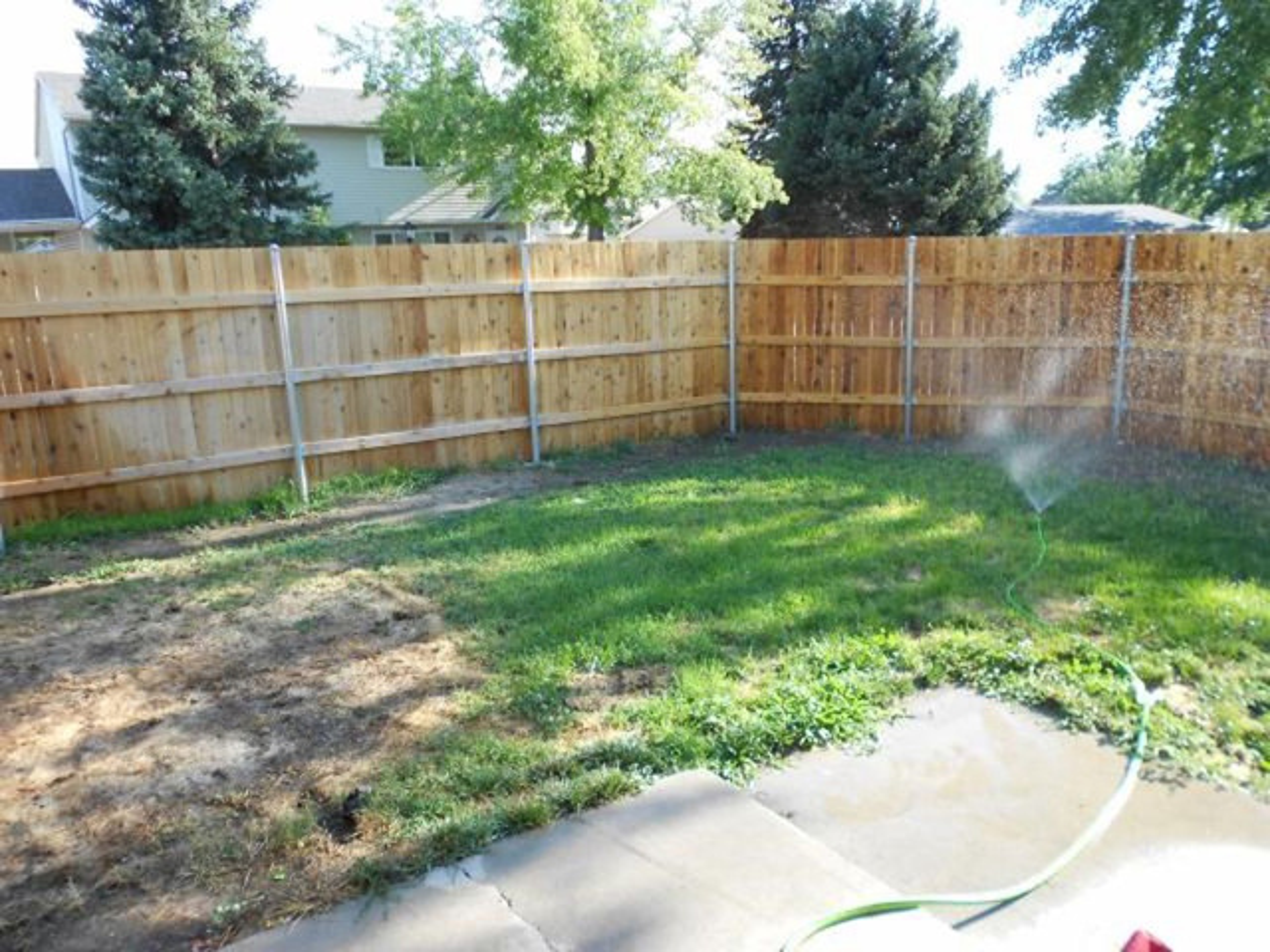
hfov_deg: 67.3
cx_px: 635
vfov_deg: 53.1
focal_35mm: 26
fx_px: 954
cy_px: 476
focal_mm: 4.6
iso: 80
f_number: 3.2
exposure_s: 1/125
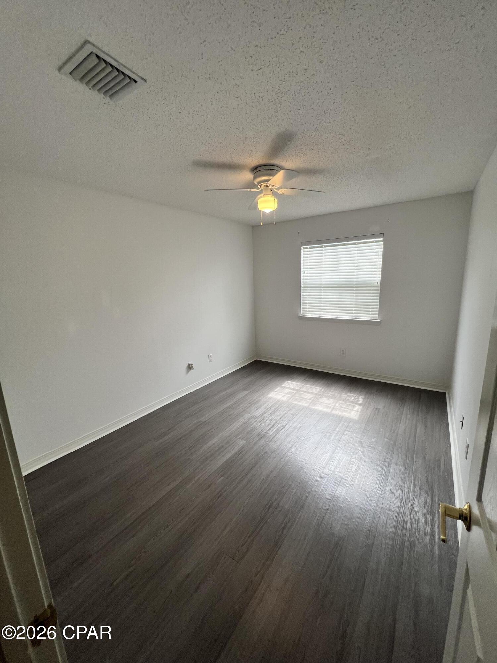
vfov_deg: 106.2
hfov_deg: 89.9
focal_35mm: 13
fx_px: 249
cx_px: 248
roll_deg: +1.3
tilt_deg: -10.5
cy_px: 332
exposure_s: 1/120
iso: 80
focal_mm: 1.57
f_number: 1.8
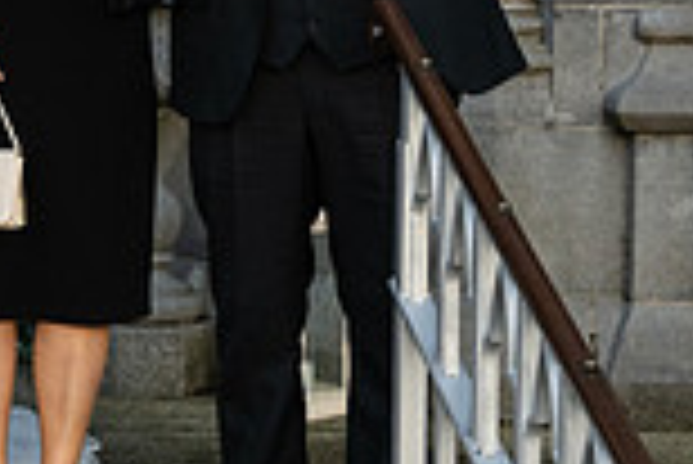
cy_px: -47
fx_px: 3044
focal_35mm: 158
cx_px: -338
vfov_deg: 8.6
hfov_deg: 12.4
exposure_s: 1/640
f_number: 5.6
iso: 500
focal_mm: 42
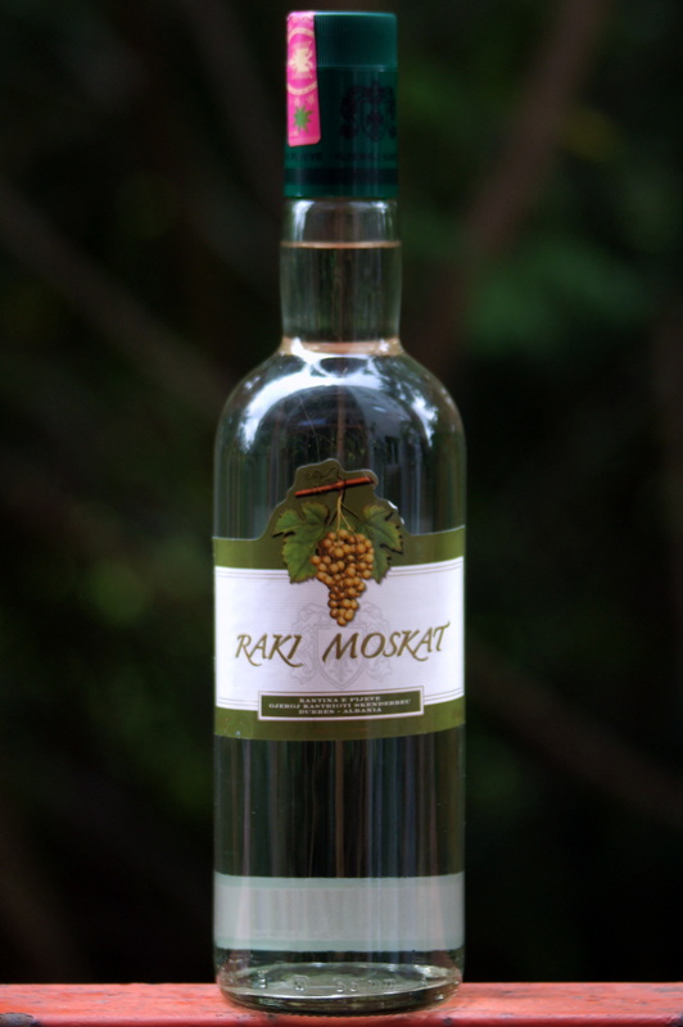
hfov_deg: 10.7
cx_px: 342
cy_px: 514
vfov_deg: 16.1
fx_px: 3634
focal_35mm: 128
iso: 250
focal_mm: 85
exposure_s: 1/160
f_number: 4.5
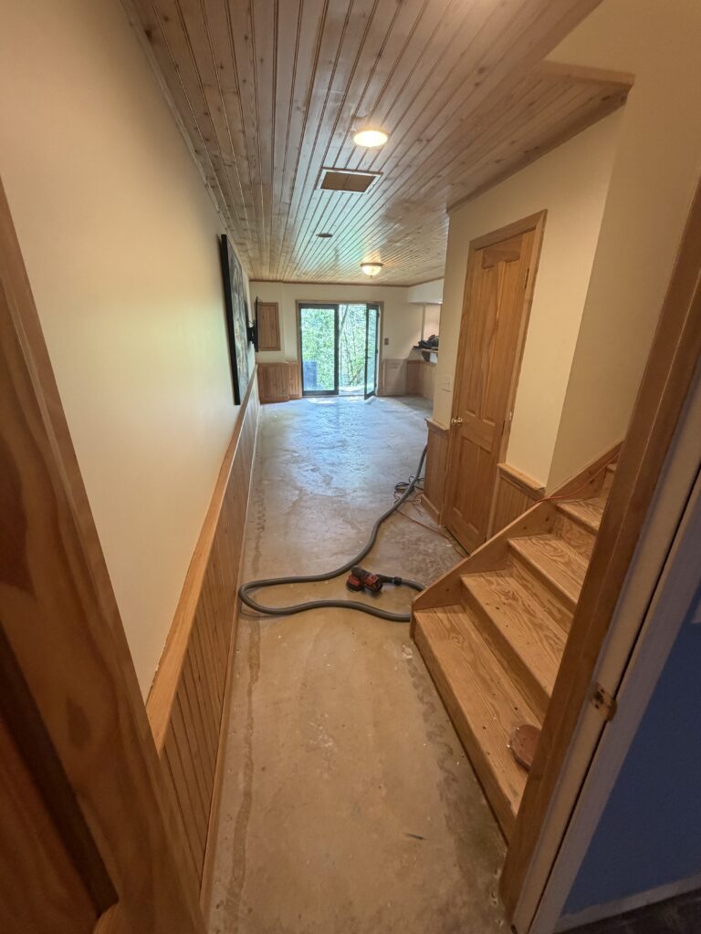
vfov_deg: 102.1
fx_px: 378
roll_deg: -2.8
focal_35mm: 14
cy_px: 467
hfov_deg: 85.7
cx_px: 350
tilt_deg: -23.1
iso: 320
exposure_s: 1/60
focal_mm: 2.22
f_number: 2.2
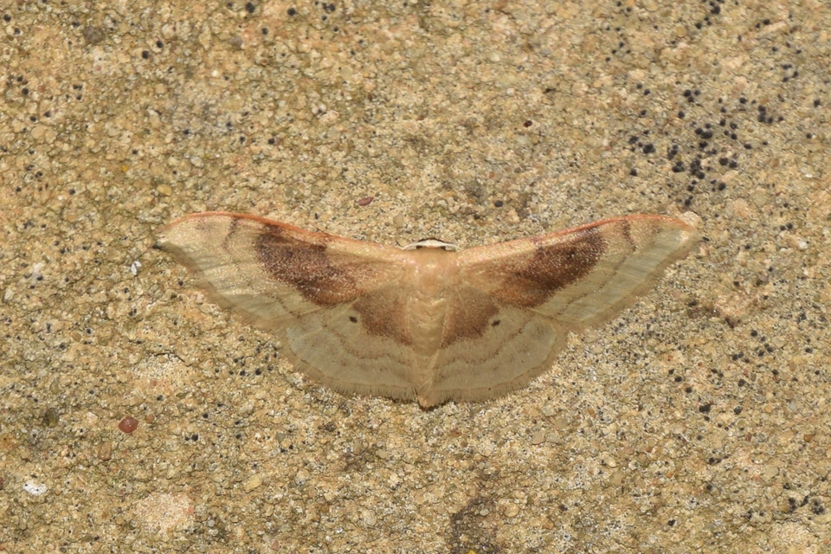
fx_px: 4847
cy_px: 277
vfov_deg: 6.5
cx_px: 416
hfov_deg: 9.8
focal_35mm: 210
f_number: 13
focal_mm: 140
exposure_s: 1/160
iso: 100
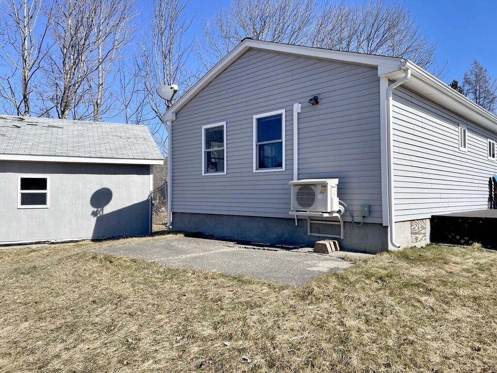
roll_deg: -0.5
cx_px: 248
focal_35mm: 26
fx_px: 373
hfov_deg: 67.3
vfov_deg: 53.1
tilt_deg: +2.8
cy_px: 186
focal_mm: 4.2
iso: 32
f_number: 1.6
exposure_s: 1/3509
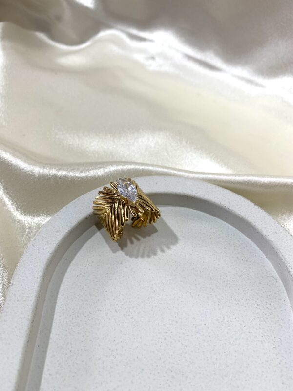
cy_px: 196
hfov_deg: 53.1
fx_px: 293
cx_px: 146
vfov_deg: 67.3
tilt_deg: -52.2
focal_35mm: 26
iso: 80
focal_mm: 4.25
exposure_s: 1/100
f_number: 1.8
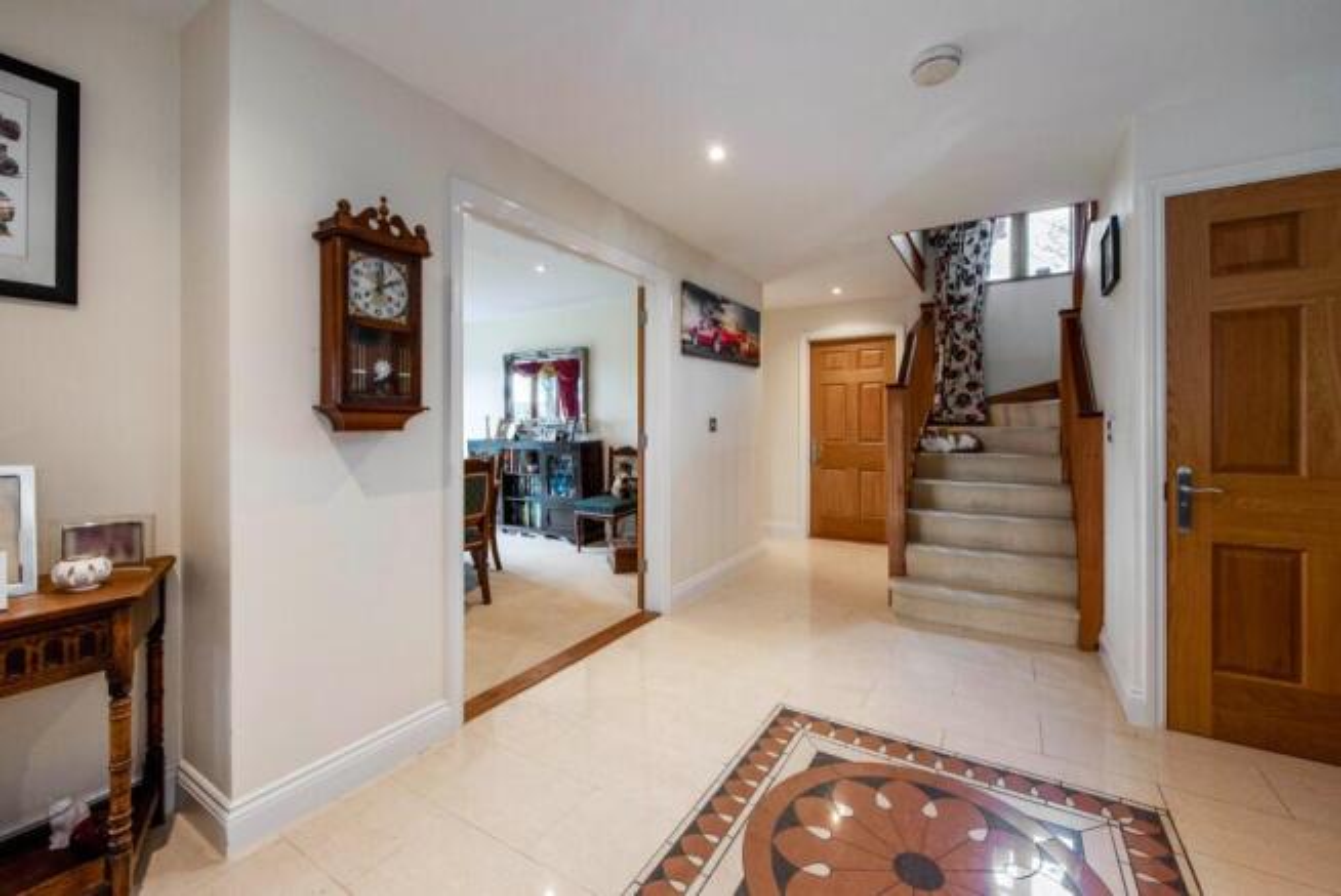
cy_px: 448
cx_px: 670
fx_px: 522
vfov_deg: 81.3
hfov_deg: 104.2
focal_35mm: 14
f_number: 9
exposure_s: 1/15
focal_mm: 14
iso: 320
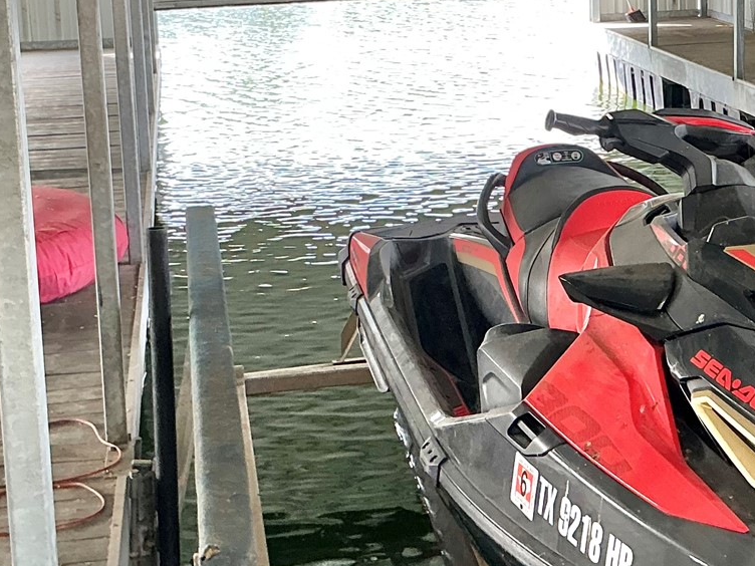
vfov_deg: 19.6
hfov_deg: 26.2
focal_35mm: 74
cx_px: 478
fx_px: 1614
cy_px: 92
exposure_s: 1/120
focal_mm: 3
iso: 50
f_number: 1.8
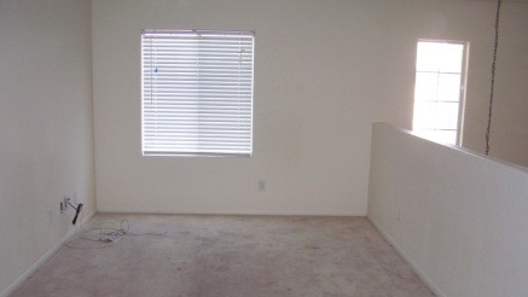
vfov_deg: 31.1
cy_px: 179
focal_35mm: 38
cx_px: 265
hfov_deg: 52.8
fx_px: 532
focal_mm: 5.6
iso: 125
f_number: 2.7
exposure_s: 1/60
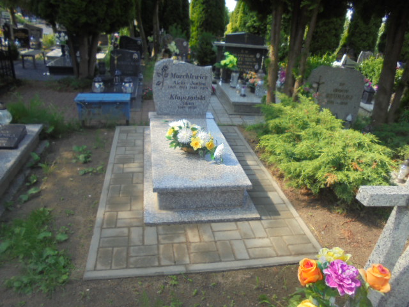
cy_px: 154
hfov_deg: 67.3
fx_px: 307
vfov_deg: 53.1
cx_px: 204
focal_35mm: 26
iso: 100
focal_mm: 4.6
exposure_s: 1/250
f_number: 3.5
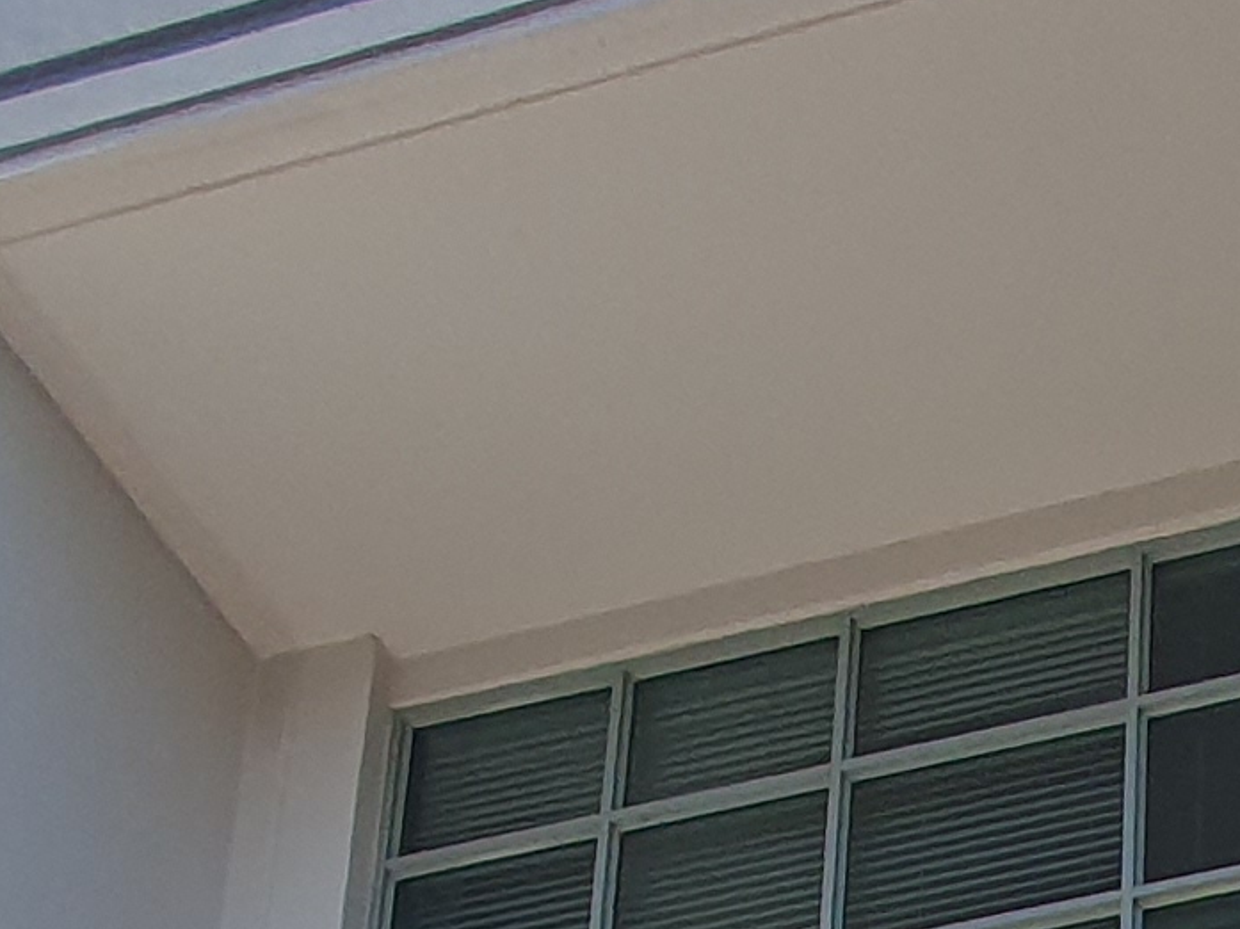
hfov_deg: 20.1
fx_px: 3079
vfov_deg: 12.3
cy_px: 2424
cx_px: 1774
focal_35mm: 86
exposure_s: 1/858
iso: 50
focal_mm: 1.8
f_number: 2.2
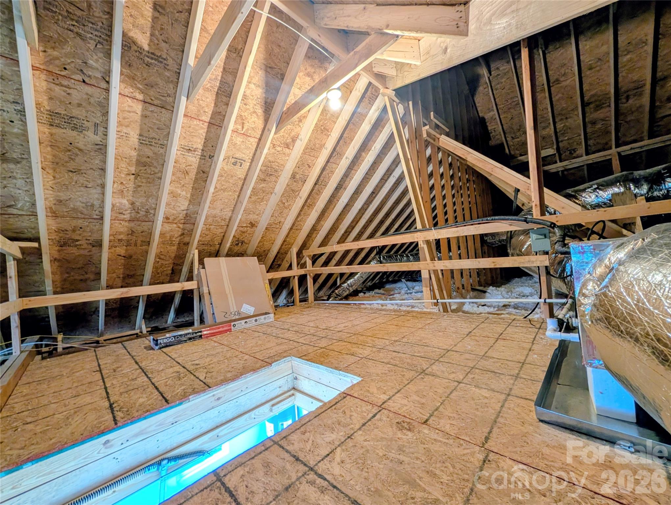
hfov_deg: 110.5
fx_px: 233
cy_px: 252
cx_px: 336
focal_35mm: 12
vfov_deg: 94.6
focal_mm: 2.02
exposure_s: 1/24
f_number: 1.7
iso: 102
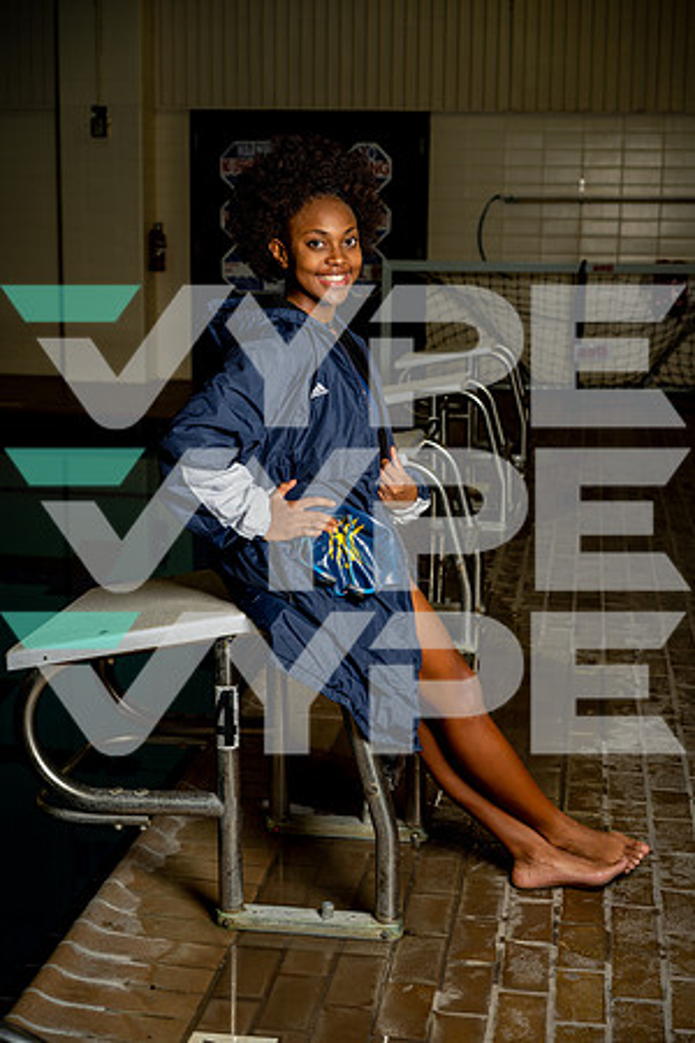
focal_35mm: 55
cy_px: 522
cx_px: 348
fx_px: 1593
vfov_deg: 36.2
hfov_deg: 24.6
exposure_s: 1/250
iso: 80
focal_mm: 55
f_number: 5
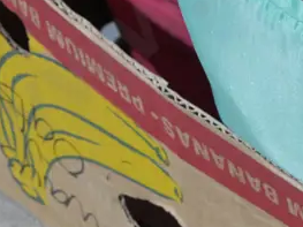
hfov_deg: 8.3
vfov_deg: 6.2
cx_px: 459
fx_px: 2047
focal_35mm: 234
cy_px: -209
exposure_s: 1/60
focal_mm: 30
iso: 1600
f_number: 5.4
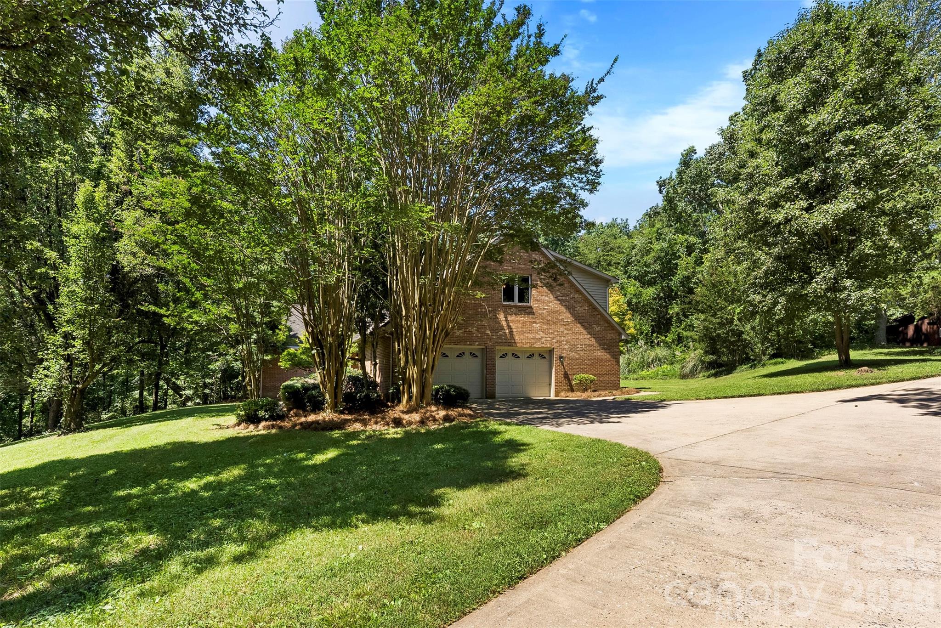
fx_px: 455
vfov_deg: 69.2
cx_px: 470
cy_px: 314
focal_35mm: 17
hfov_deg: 91.9
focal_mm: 17.4
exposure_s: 1/1600
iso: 1000
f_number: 9
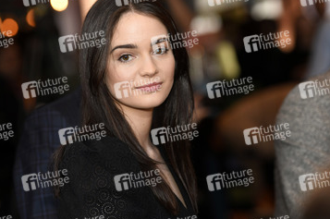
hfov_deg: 13.0
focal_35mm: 158
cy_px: 111
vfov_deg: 8.7
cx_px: 150
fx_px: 1446
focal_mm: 125
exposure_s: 1/250
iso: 1250
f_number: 3.5
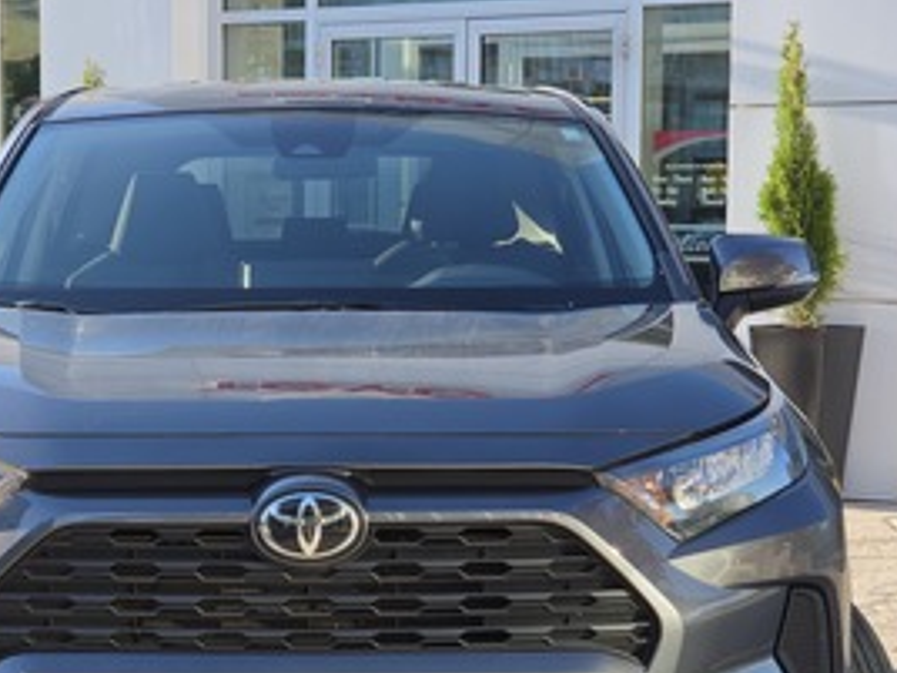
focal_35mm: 108
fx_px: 2799
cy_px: 524
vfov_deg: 13.6
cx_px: 331
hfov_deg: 18.2
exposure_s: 1/155
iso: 25
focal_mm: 7
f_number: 2.4
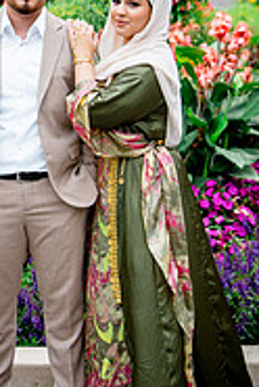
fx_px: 914
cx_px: 73
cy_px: 103
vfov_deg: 23.7
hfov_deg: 16.1
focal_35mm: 85
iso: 200
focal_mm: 35
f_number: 2
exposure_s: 1/4000
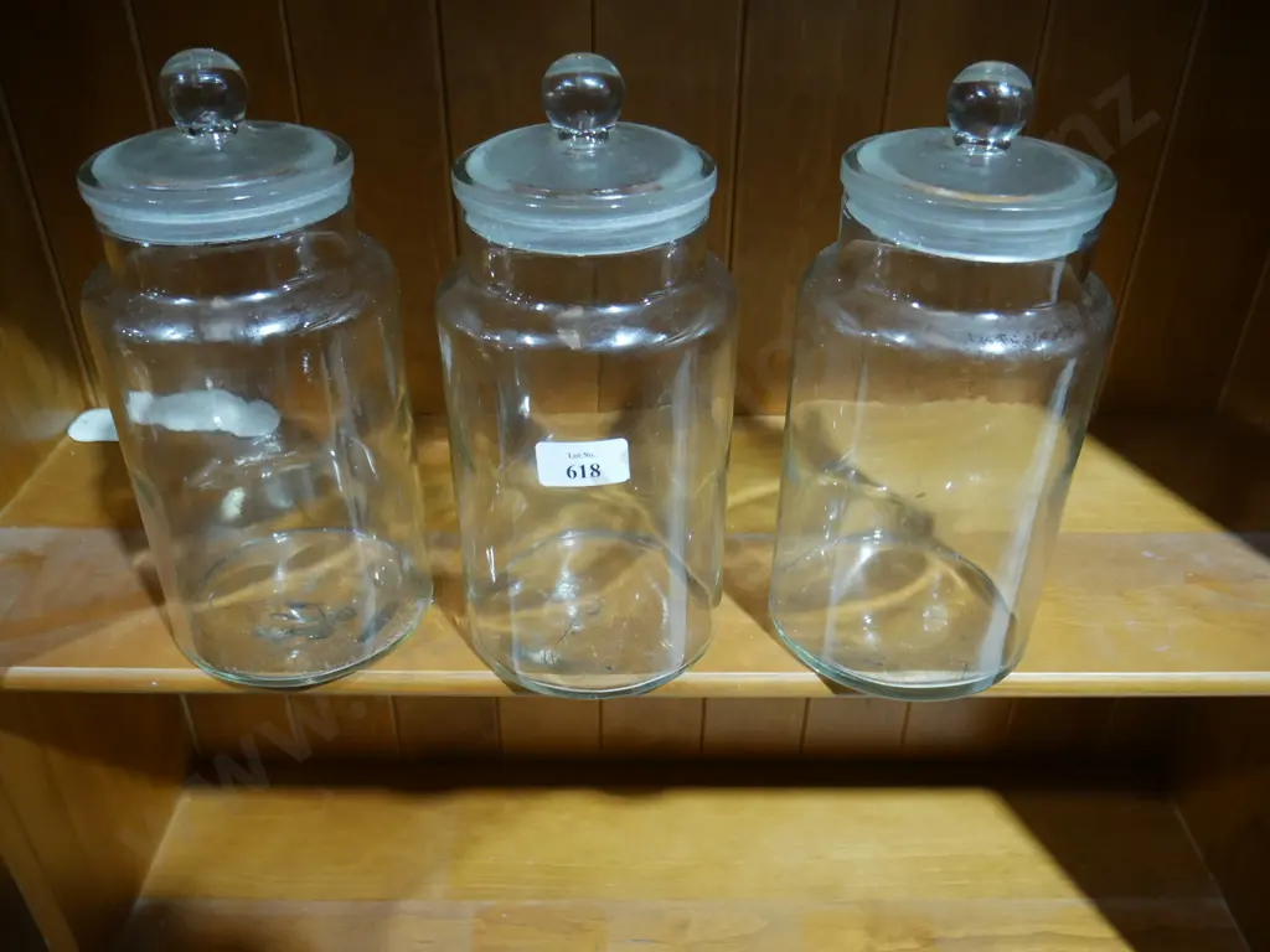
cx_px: 635
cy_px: 476
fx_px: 1027
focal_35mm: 28
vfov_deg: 49.7
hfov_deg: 63.4
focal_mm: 14
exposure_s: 1/60
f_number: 3.5
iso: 1000
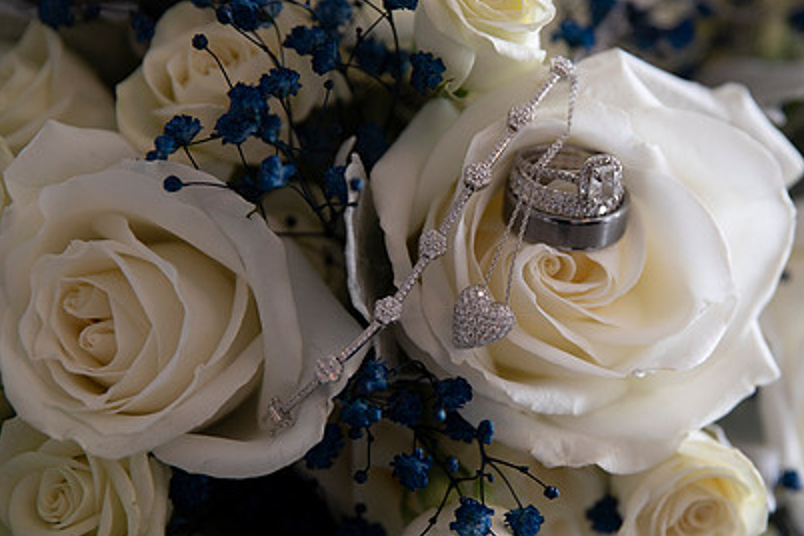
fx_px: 2255
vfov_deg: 13.6
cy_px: 240
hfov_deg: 20.1
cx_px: 544
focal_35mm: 101
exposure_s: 1/160
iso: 400
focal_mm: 70
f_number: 2.8
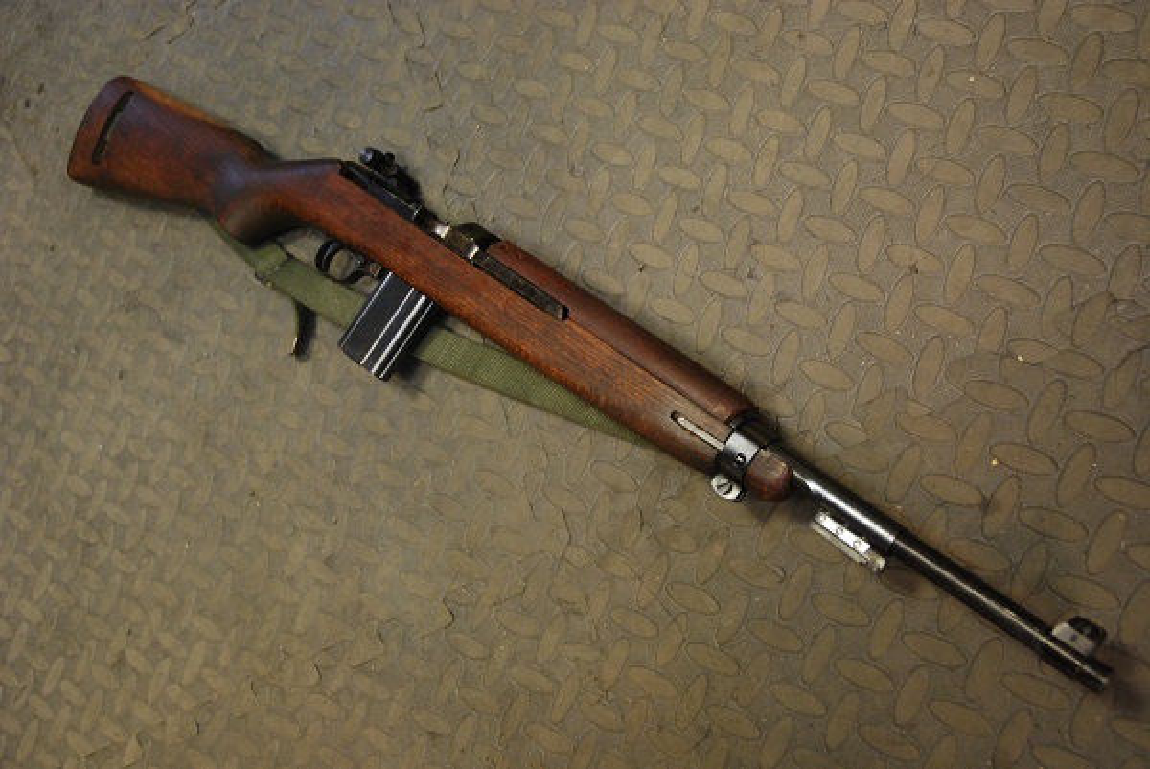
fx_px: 1199
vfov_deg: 35.5
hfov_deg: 51.3
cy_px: 384
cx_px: 575
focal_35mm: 38
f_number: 3.8
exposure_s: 1/30
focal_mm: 25
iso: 900
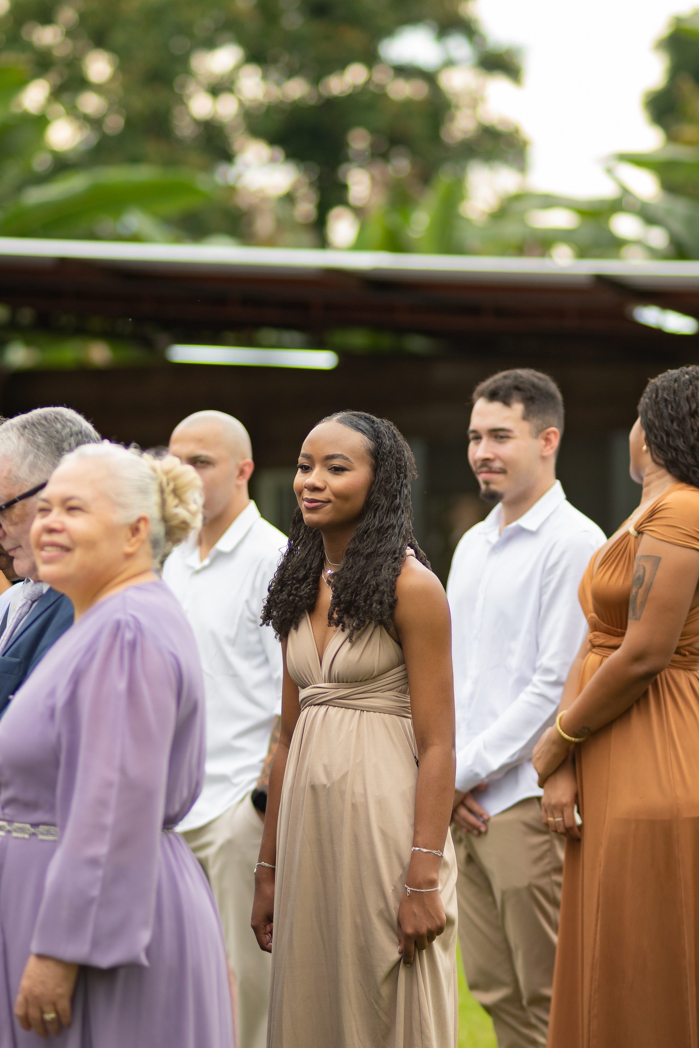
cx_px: 350
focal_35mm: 128
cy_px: 524
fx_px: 3713
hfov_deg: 10.8
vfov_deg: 16.1
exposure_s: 1/1250
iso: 320
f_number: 2
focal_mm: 85
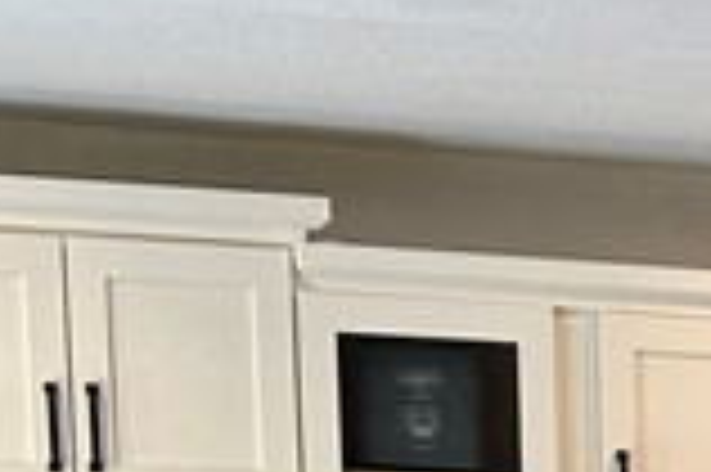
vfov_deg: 7.5
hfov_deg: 12.0
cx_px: 1116
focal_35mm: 162
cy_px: 1385
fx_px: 3196
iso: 125
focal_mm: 6.86
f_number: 1.78
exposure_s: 1/120
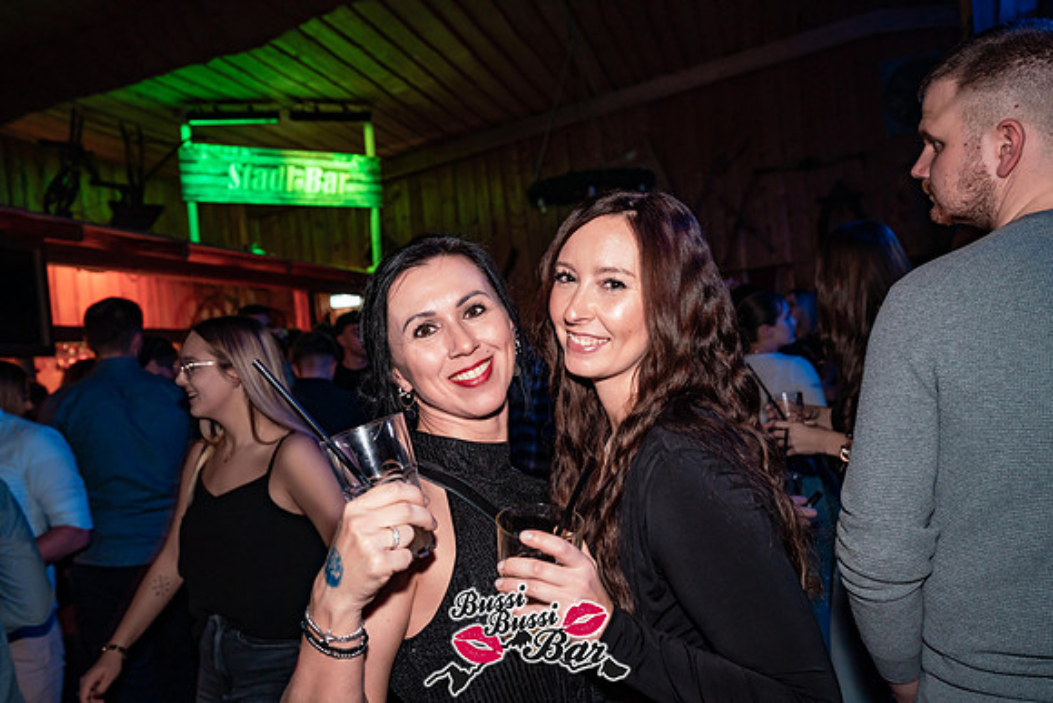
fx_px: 936
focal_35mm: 32
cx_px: 526
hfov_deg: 58.7
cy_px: 352
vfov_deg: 41.1
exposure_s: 1/60
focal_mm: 32
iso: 1600
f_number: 4.5
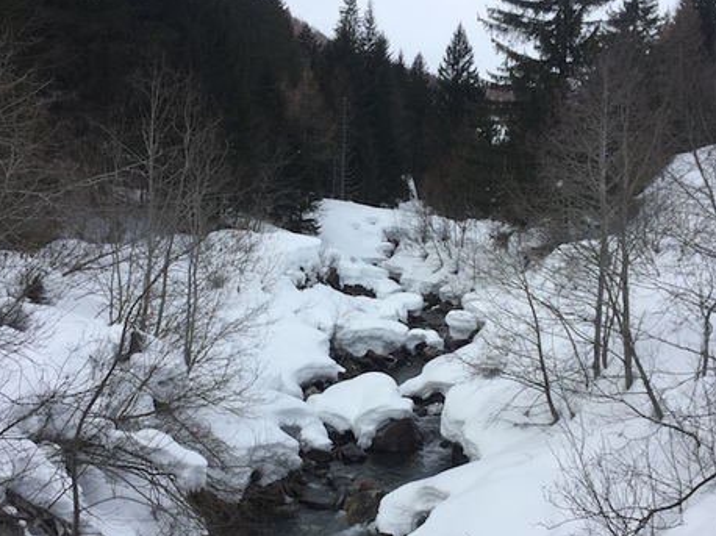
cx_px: 369
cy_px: 319
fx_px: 786
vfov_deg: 37.6
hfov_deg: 49.0
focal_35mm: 38
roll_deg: +0.9
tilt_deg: -2.9
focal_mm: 4.15
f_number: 2.2
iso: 32
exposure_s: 1/1883
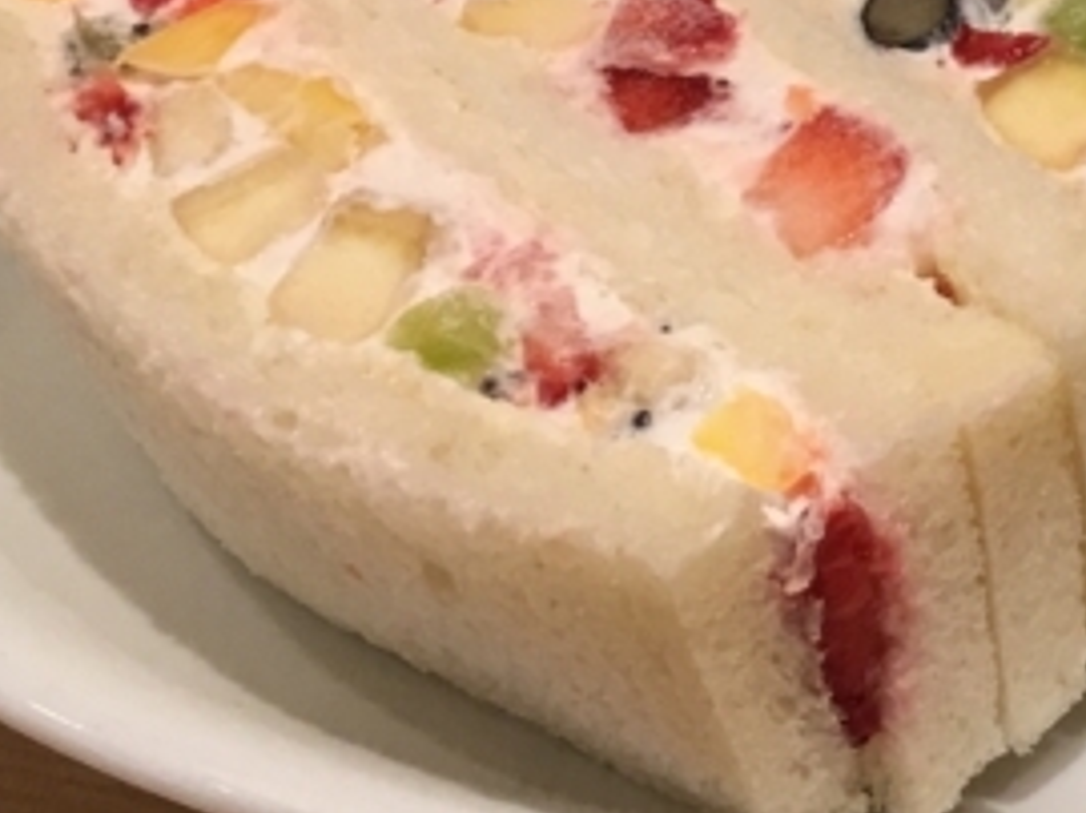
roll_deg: +0.9
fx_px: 3448
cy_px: -225
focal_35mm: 110
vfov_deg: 13.0
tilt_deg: -36.7
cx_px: 1629
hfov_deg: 16.3
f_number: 2.2
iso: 25
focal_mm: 4.15
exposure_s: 1/30
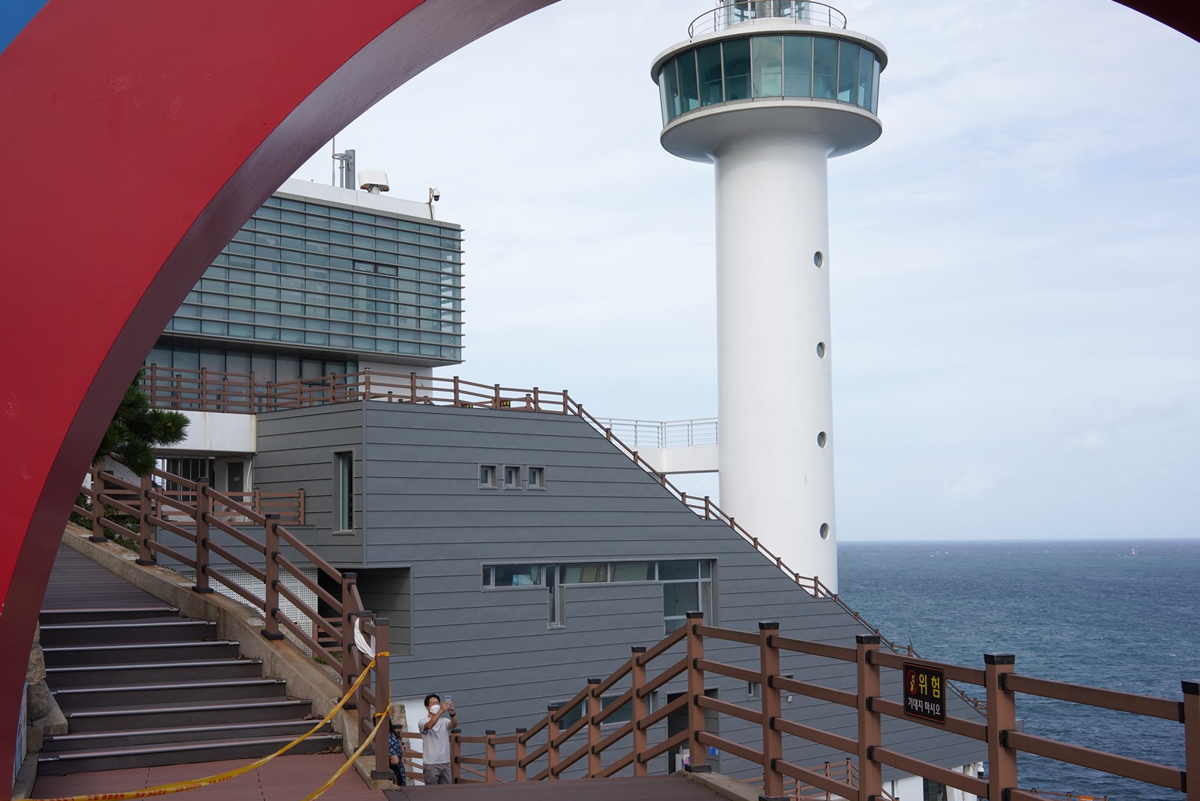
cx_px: 571
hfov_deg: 45.4
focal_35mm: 43
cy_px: 403
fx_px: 1433
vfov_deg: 31.2
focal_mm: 35
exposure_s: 1/80
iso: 100
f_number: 14
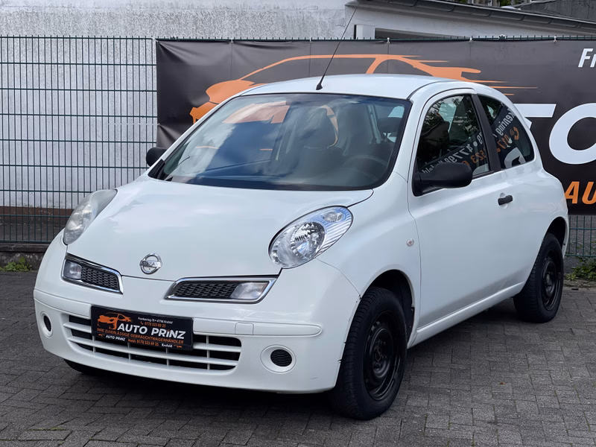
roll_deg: -1.3
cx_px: 298
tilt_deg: -6.4
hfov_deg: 30.3
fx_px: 1102
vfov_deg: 22.9
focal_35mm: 64
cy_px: 224
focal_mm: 7.5
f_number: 2.2
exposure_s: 1/1024
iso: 32
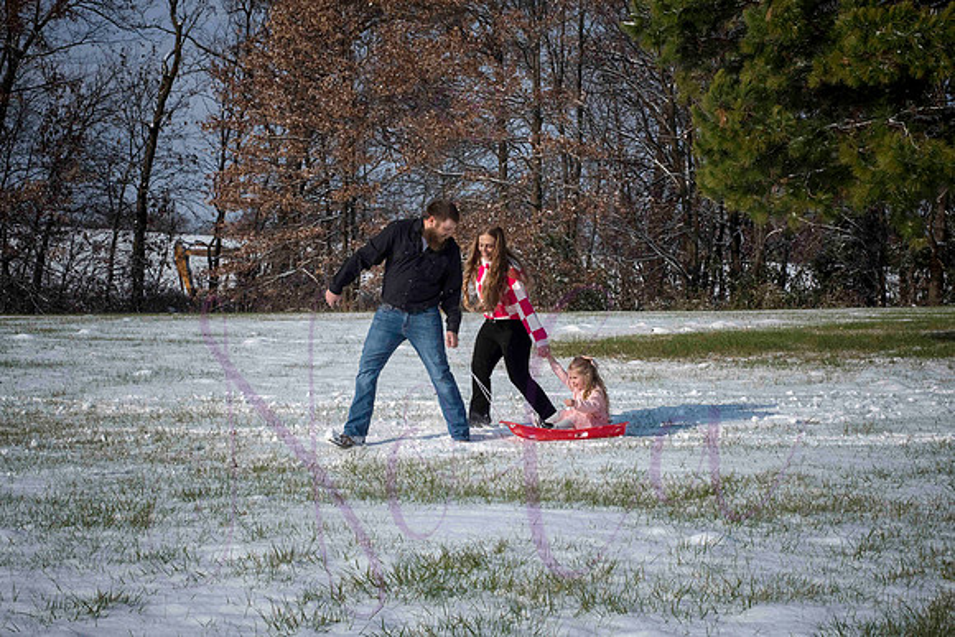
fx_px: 2123
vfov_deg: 17.1
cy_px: 318
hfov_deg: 25.4
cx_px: 478
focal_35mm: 80
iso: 640
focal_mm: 80
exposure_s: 1/1000
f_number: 16
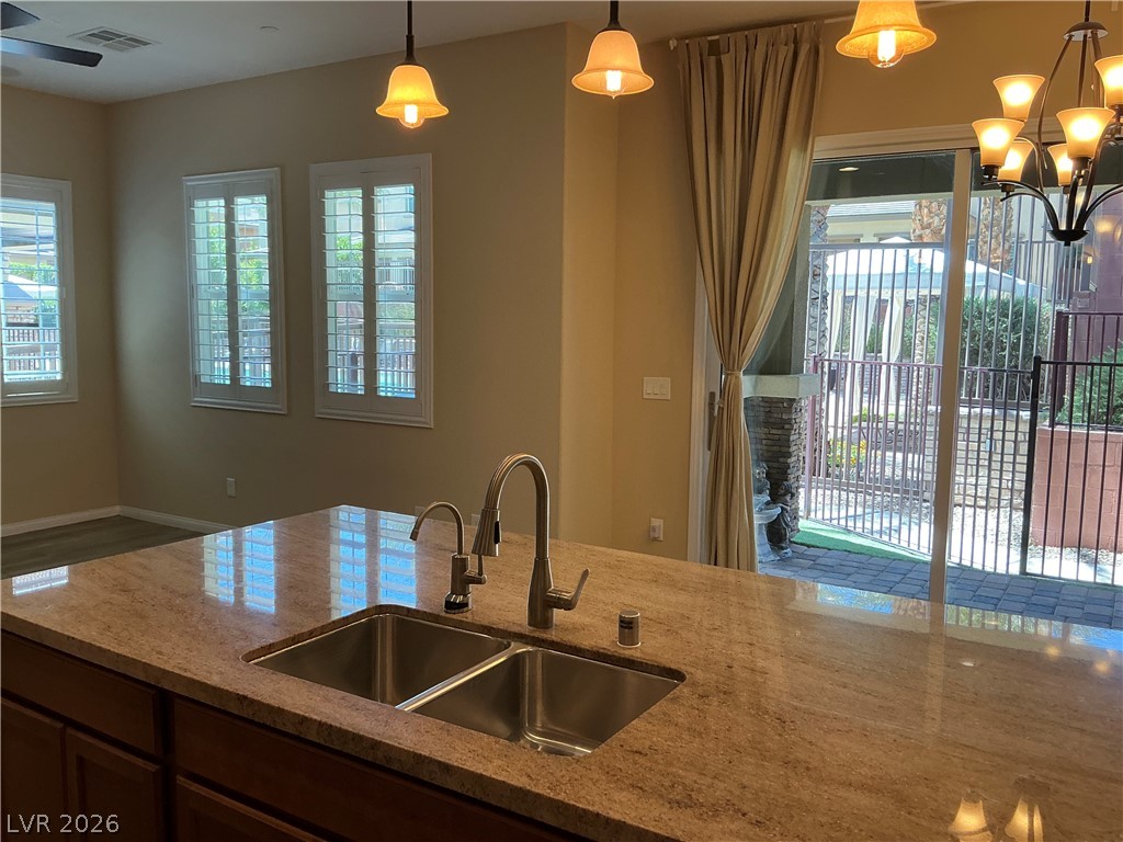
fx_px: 908
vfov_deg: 49.7
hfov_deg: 63.4
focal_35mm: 28
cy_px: 421
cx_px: 562
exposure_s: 1/120
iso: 64
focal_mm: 3
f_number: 1.8
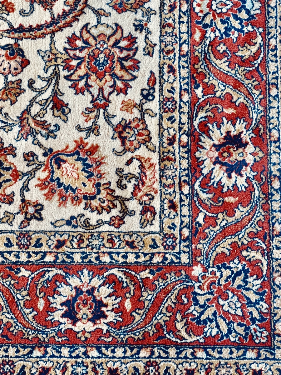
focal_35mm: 77
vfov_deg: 25.3
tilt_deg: -78.4
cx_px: 140
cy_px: 188
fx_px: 833
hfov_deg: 19.1
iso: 1000
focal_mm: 9
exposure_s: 1/25
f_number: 2.8
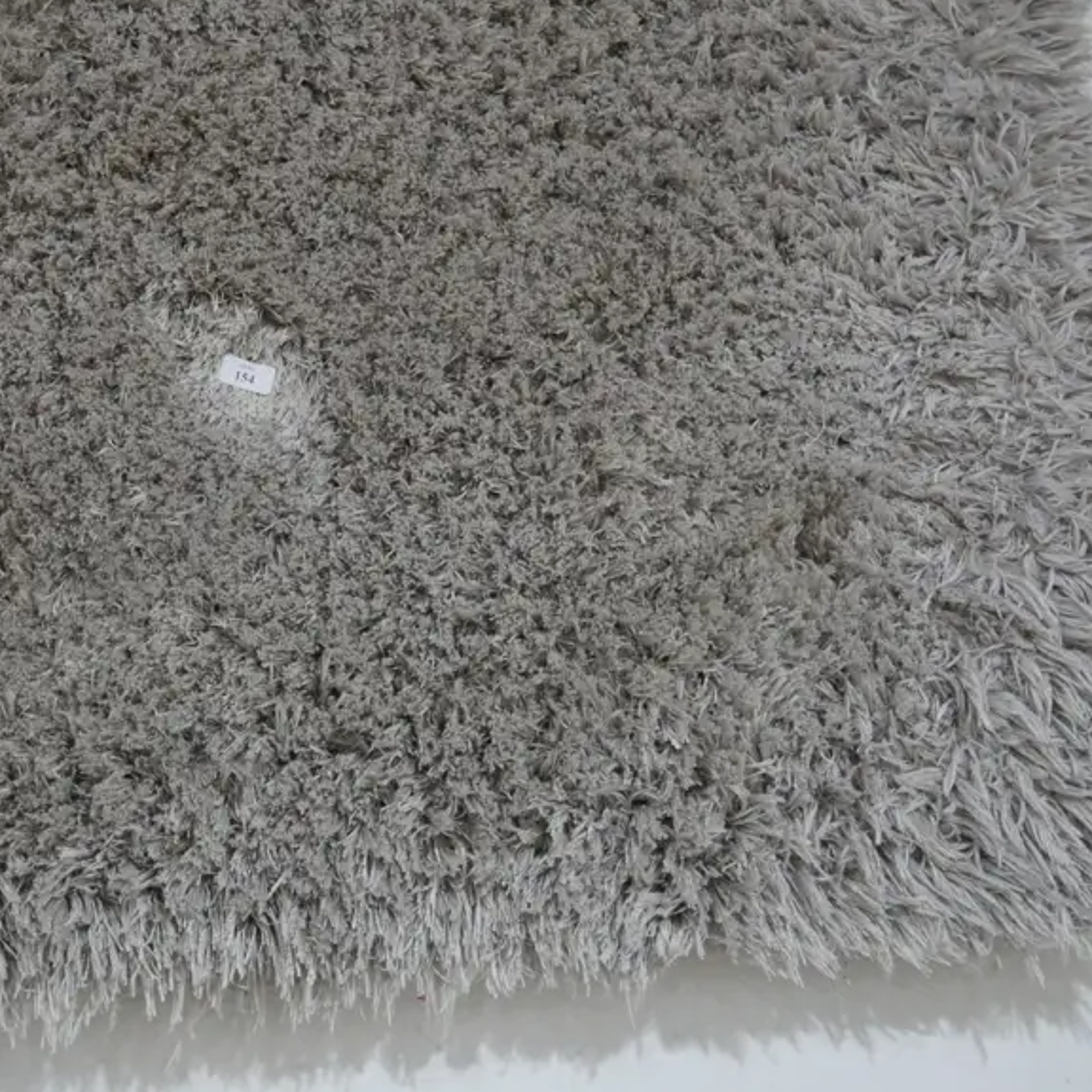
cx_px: 275
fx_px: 1570
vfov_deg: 38.3
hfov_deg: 37.4
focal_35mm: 44
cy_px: 462
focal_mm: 14
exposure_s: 1/60
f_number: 3.5
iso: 1000
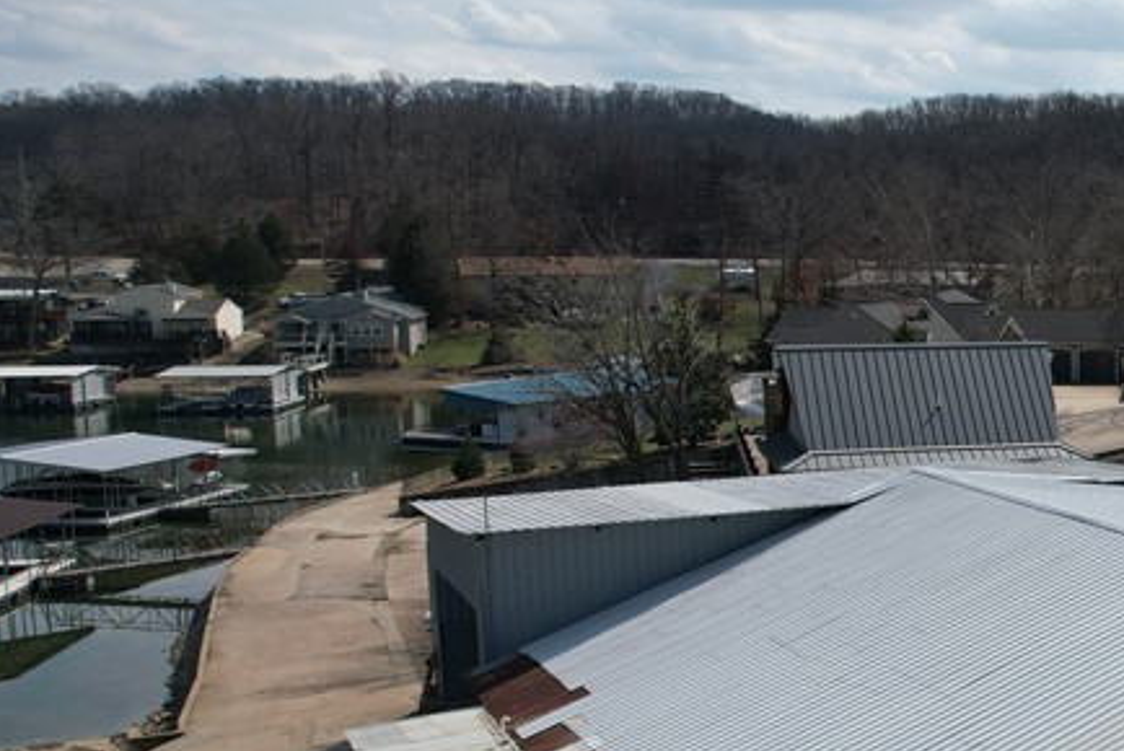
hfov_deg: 31.3
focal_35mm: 55
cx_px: 1298
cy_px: 471
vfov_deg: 24.6
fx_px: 1718
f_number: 2.8
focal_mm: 8.38
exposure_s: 1/4000
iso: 110
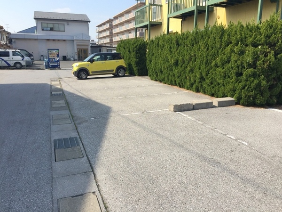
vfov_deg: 48.2
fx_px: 236
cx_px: 141
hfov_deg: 61.7
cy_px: 106
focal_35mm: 29
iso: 32
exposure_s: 1/1319
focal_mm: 4.15
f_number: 2.2
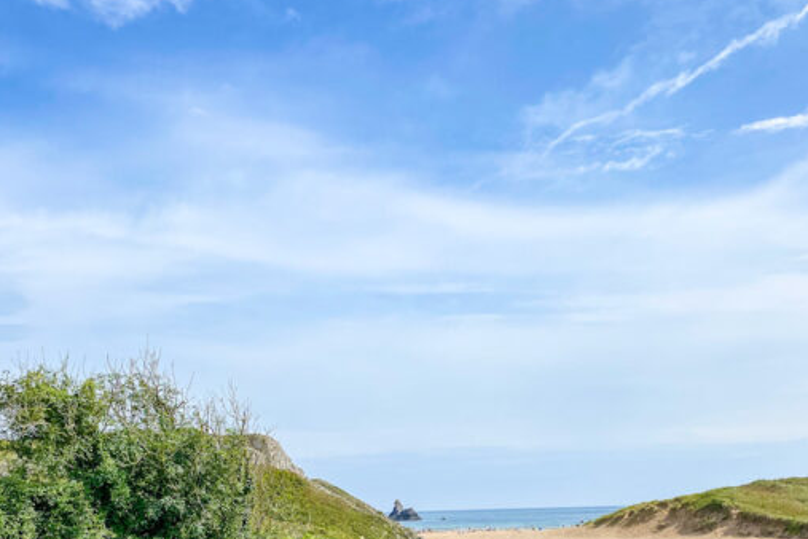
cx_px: 379
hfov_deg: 47.4
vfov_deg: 31.7
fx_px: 920
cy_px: 435
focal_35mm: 41
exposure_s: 1/5700
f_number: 1.8
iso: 32
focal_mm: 4.25
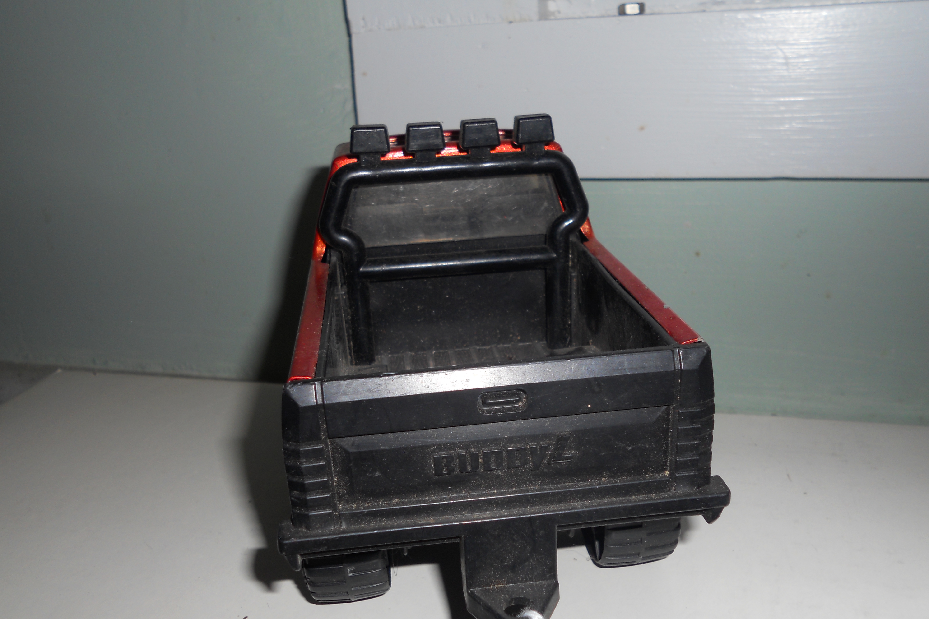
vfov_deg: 38.8
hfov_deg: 55.8
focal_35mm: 34
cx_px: 470
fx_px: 877
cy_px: 354
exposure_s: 1/25
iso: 80
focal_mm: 5.8
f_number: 8.8
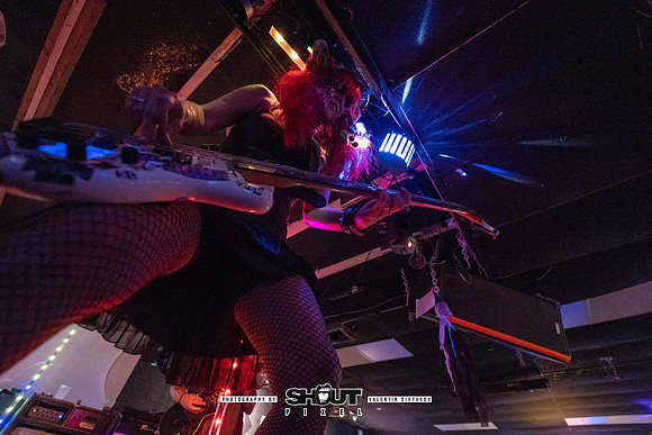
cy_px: 218
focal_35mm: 14
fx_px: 254
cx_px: 326
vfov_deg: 81.2
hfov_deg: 104.2
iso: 3200
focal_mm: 14
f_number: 2.8
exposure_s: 1/250
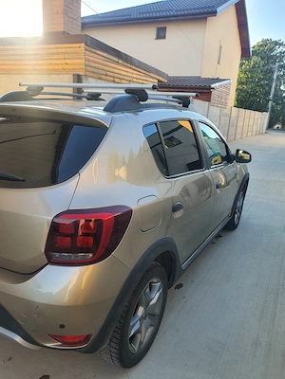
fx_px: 285
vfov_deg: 67.3
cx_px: 142
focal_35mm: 26
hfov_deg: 53.1
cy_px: 190
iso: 50
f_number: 2.4
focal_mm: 4.3
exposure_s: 1/172
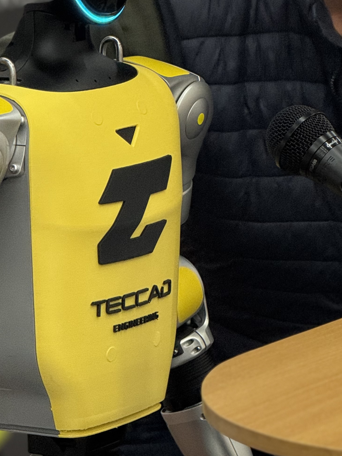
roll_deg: +2.8
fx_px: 3280
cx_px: 298
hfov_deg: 6.0
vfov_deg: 7.9
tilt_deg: -5.7
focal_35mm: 249
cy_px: 79
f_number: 2.8
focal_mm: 15.66
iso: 160
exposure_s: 1/99
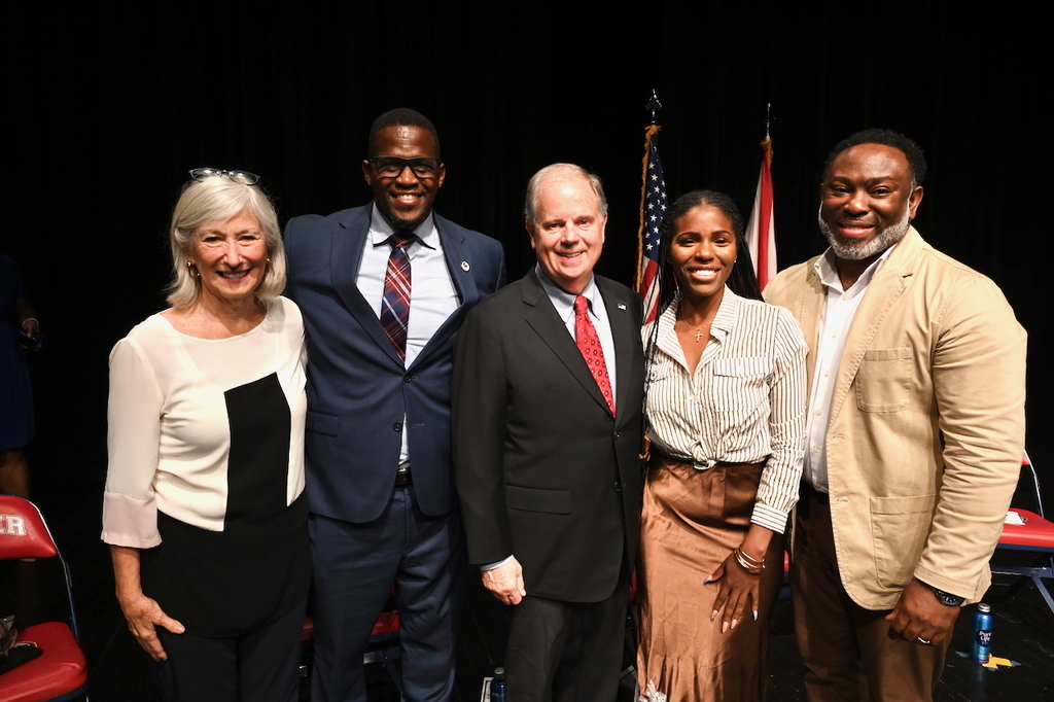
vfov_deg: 53.1
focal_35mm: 24
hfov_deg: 73.8
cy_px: 351
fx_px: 702
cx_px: 527
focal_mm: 24
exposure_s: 1/100
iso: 2000
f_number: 13
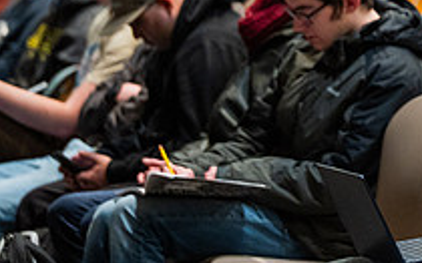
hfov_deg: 3.7
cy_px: 40
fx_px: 6460
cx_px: 406
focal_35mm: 562
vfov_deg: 2.3
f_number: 3.5
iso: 2500
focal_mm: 200
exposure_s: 1/400
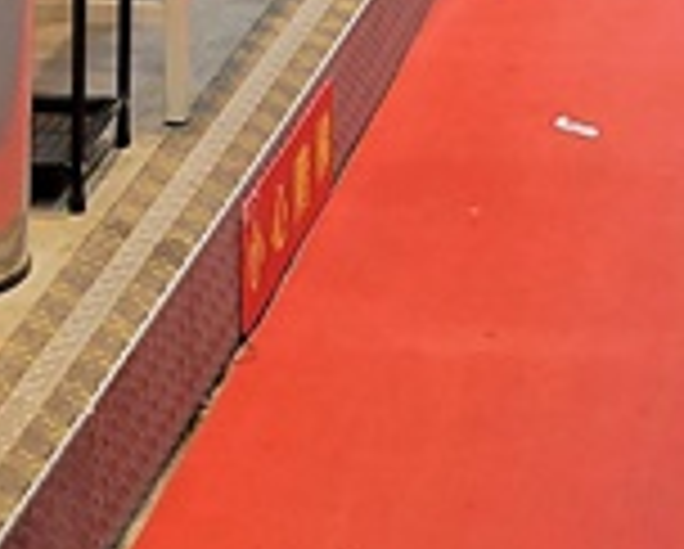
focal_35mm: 167
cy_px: -1116
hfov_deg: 11.5
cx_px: 531
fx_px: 3385
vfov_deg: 7.9
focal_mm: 5.4
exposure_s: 1/120
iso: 80
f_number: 1.8
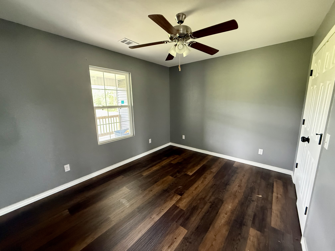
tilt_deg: -10.0
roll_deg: -0.2
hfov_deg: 102.1
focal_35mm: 14
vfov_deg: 85.7
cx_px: 168
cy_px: 126
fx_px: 135
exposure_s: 1/60
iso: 640
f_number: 2.2
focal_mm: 2.22
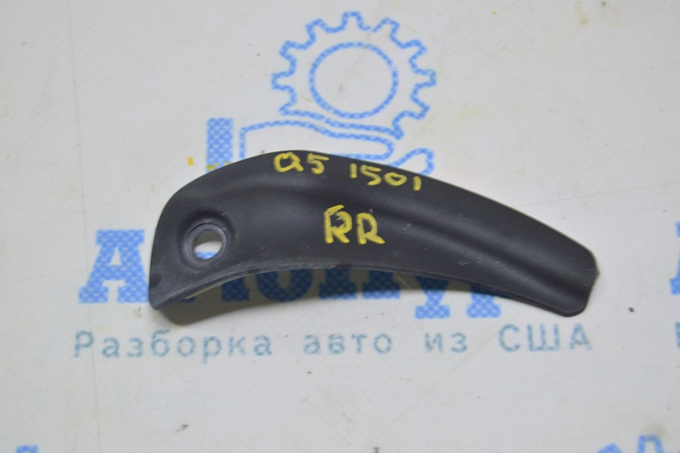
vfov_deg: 16.5
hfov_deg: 24.6
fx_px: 1557
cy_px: 226
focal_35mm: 82
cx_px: 340
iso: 400
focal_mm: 55
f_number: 5.6
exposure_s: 1/20
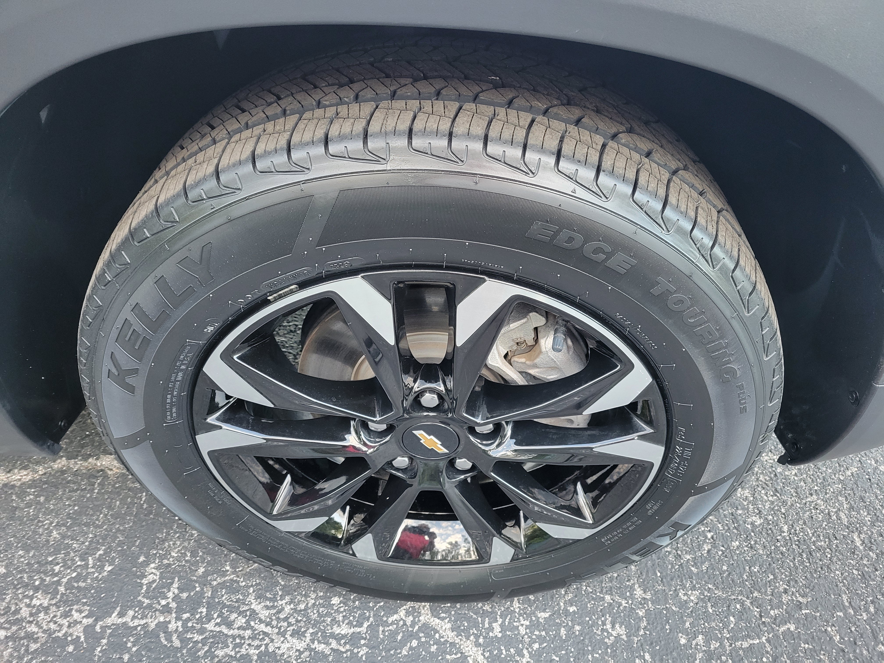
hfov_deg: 67.3
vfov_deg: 53.1
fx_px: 664
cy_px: 332
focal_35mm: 26
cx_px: 442
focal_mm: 5.4
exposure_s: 1/120
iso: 250
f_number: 1.8
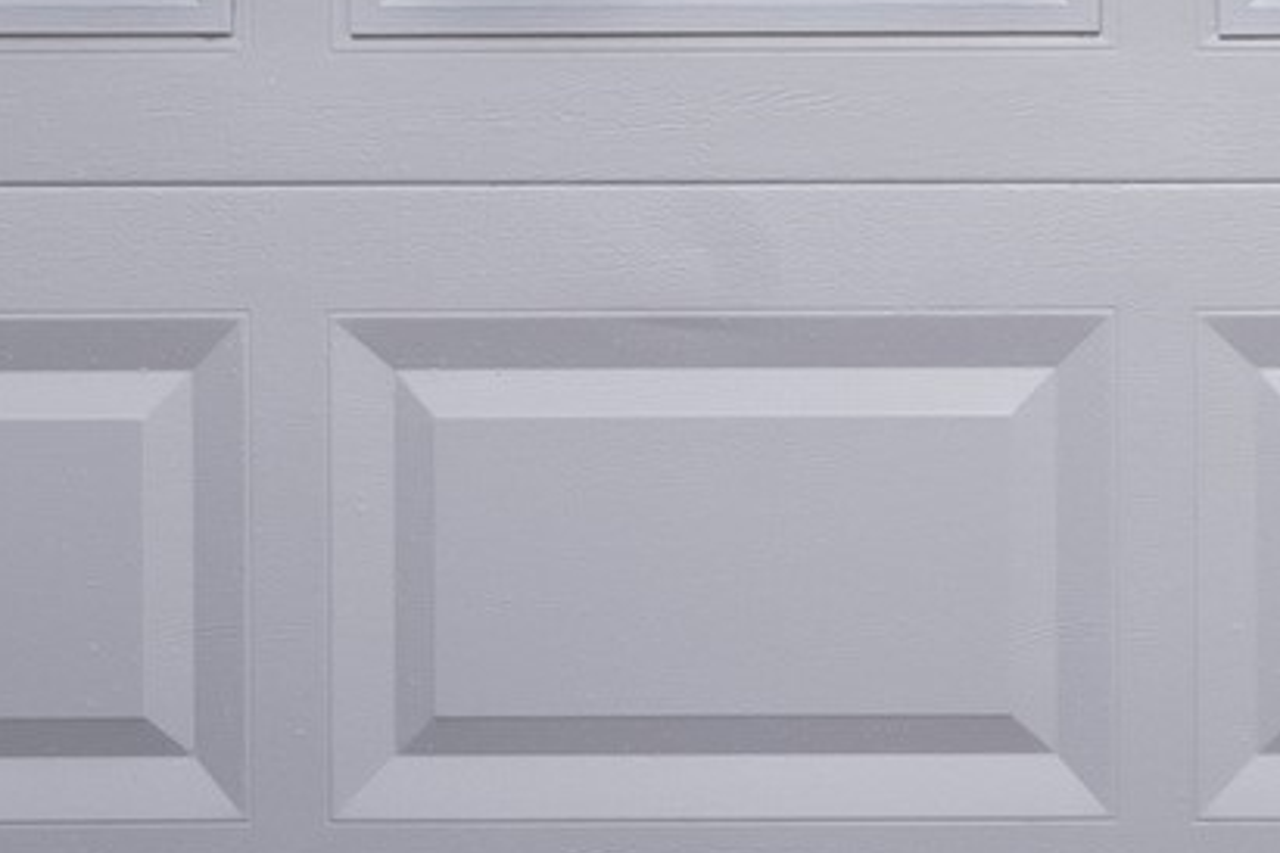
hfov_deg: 29.8
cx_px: 1335
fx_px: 2204
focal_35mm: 62
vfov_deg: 19.9
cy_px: -288
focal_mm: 10
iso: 400
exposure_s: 1/125
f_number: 9
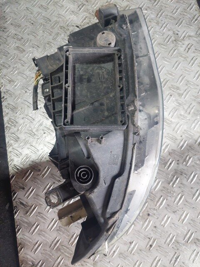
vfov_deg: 69.4
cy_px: 134
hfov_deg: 54.9
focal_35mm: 25
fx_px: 193
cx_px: 100
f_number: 1.8
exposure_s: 1/50
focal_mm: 5.23
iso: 250
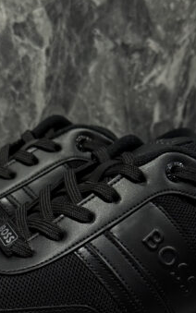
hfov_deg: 21.6
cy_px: 240
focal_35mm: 60
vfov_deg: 33.2
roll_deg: -2.5
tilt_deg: -19.8
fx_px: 513
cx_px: 80
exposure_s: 1/60
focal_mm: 6.76
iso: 500
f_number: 1.78
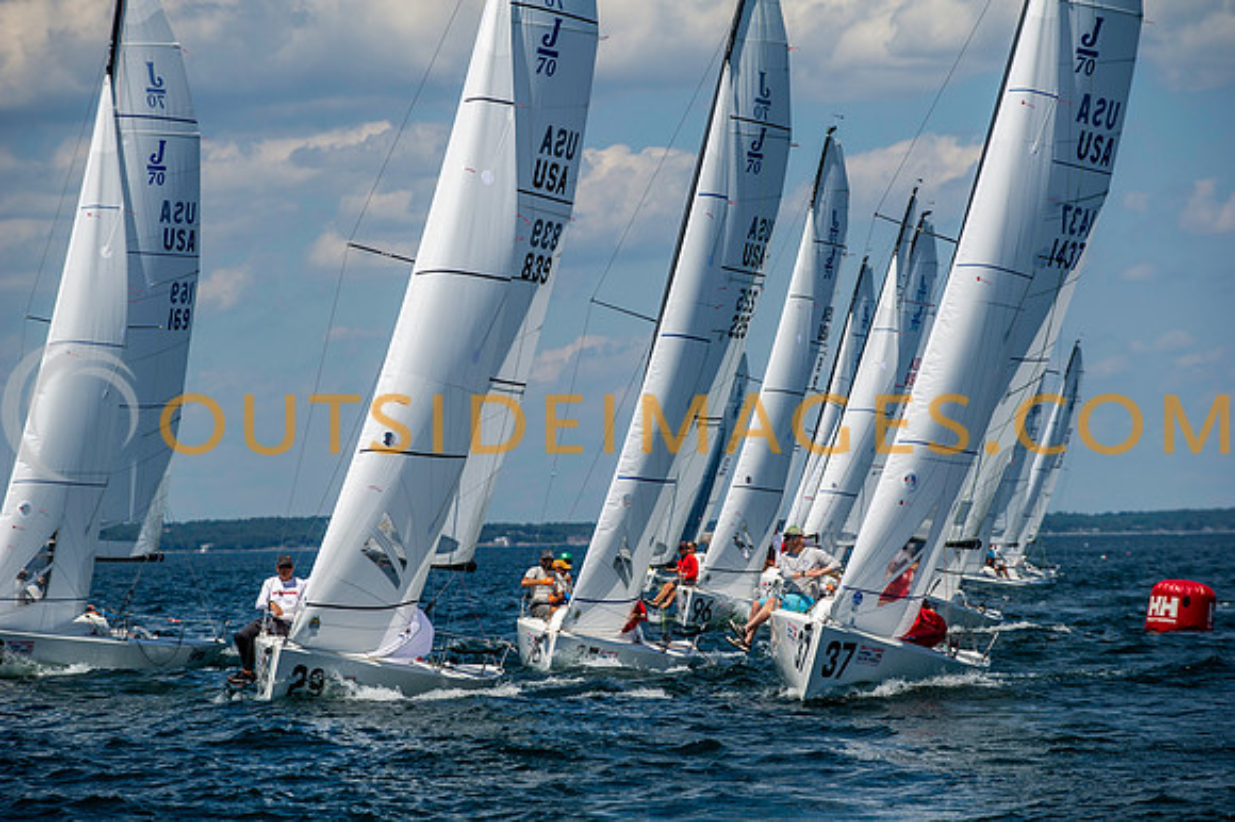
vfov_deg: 8.3
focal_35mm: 165
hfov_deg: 12.5
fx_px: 5657
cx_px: 618
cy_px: 411
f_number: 5.6
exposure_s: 1/2500
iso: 320
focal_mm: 165
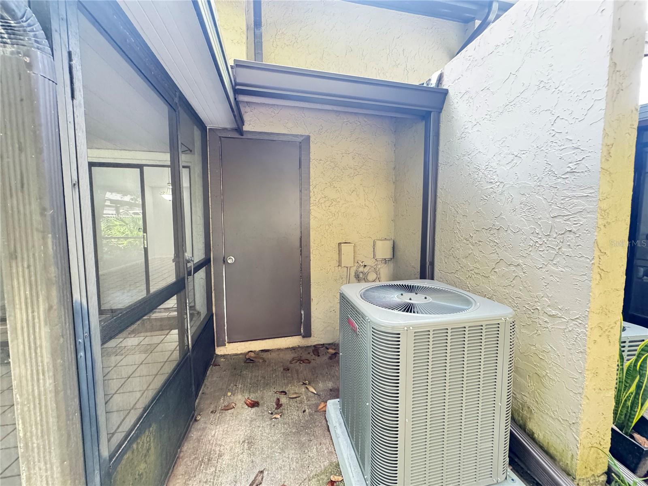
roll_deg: +0.2
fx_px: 262
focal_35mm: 14
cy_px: 243
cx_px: 324
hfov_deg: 102.1
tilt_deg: -4.7
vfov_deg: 85.7
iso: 500
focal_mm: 2.22
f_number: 2.2
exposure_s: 1/60
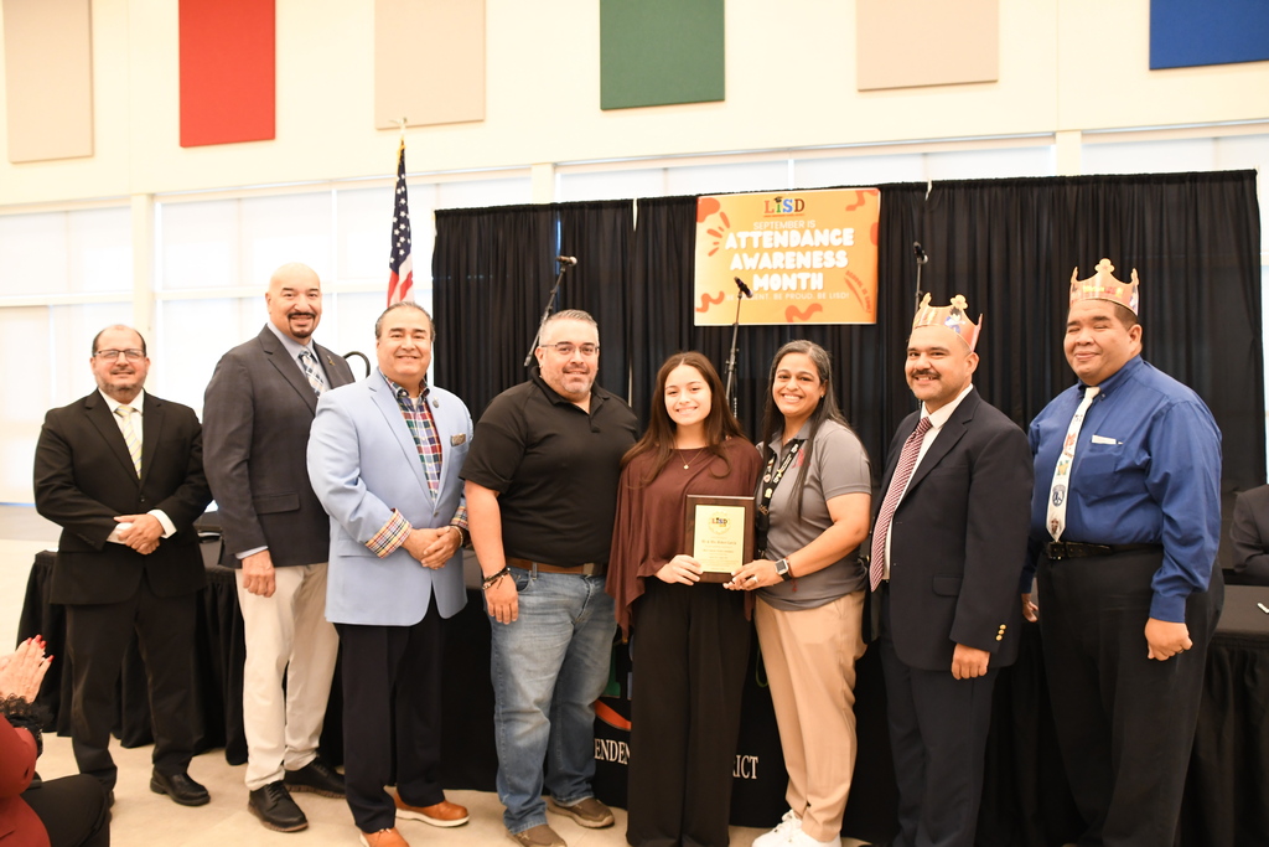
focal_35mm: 27
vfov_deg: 47.9
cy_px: 424
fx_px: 952
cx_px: 634
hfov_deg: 67.4
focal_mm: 18
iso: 1600
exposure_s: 1/100
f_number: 5.6
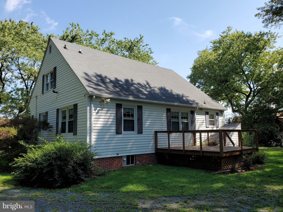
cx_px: 142
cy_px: 106
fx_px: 213
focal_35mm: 26
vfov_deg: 53.1
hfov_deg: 67.3
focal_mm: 4.3
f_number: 2.4
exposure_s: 1/897
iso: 50
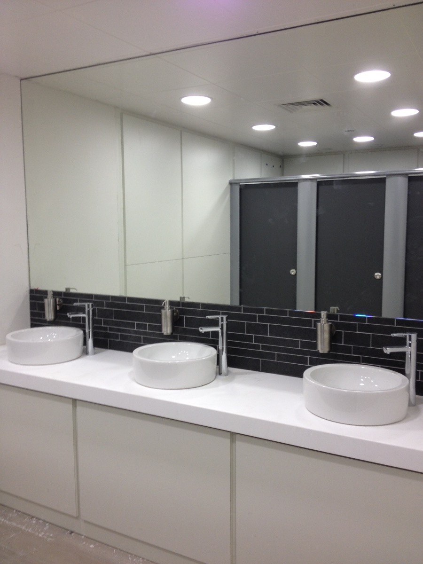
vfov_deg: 52.6
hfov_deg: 40.7
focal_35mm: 35
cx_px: 212
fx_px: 570
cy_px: 282
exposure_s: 1/30
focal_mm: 4.28
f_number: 2.4
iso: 50
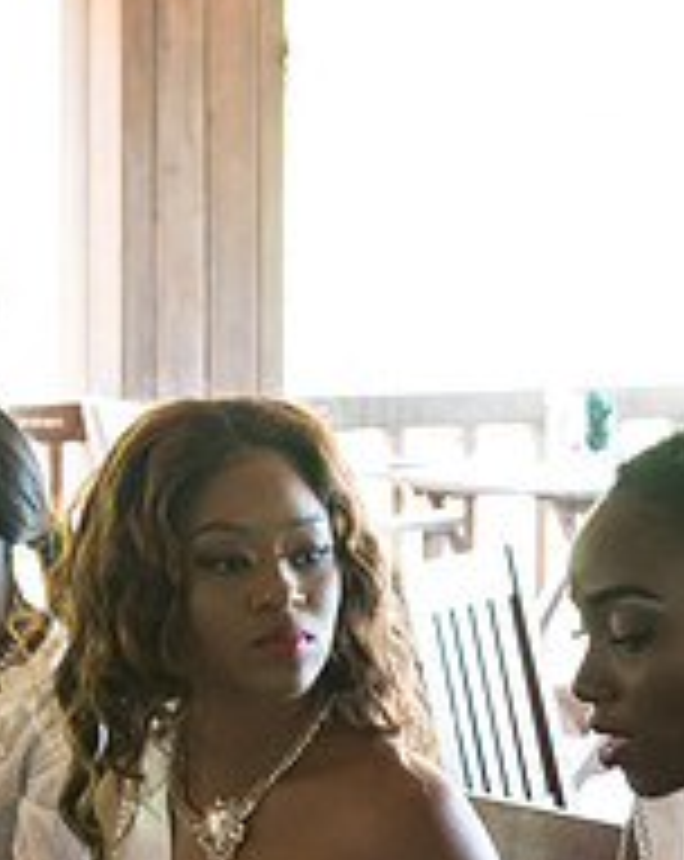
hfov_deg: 7.6
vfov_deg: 9.7
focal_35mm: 200
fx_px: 5077
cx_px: -198
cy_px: 520
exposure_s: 1/25
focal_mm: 70
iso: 1000
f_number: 8
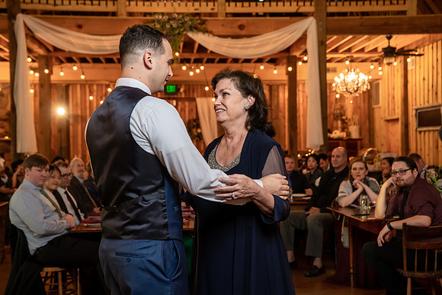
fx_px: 615
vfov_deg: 27.0
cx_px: 221
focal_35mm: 50
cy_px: 148
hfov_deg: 39.6
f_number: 4
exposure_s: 1/100
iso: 2000
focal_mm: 48
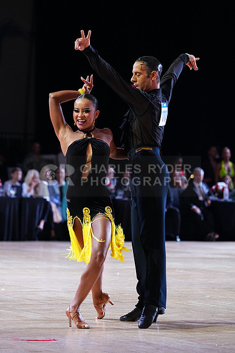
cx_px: 118
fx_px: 1546
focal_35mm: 158
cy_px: 176
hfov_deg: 8.7
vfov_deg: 13.0
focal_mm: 158
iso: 2500
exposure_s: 1/400
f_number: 4
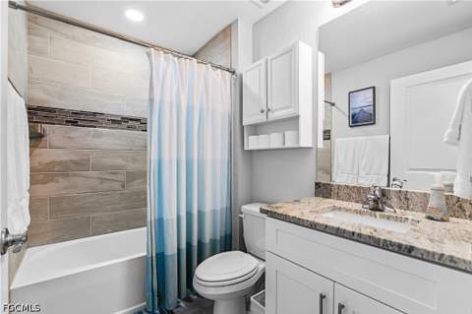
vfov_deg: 73.6
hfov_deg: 96.8
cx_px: 236
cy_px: 157
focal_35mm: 16
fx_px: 210
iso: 320
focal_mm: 16
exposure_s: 1/2
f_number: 10
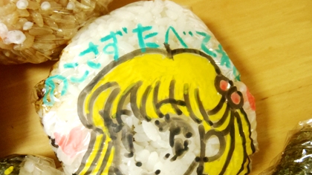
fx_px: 339
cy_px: 112
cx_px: 156
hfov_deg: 49.4
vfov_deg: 28.9
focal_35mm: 41
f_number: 4.7
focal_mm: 6.64
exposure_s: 1/20
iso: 400
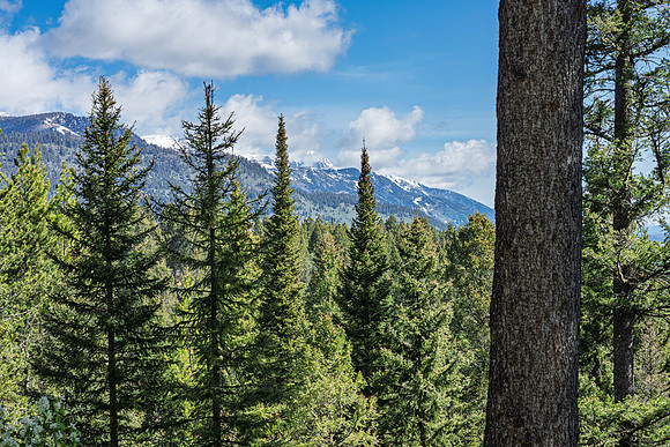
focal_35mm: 75
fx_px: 1396
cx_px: 335
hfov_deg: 27.0
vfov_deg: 18.2
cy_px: 224
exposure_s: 1/500
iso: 400
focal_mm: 75
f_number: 13
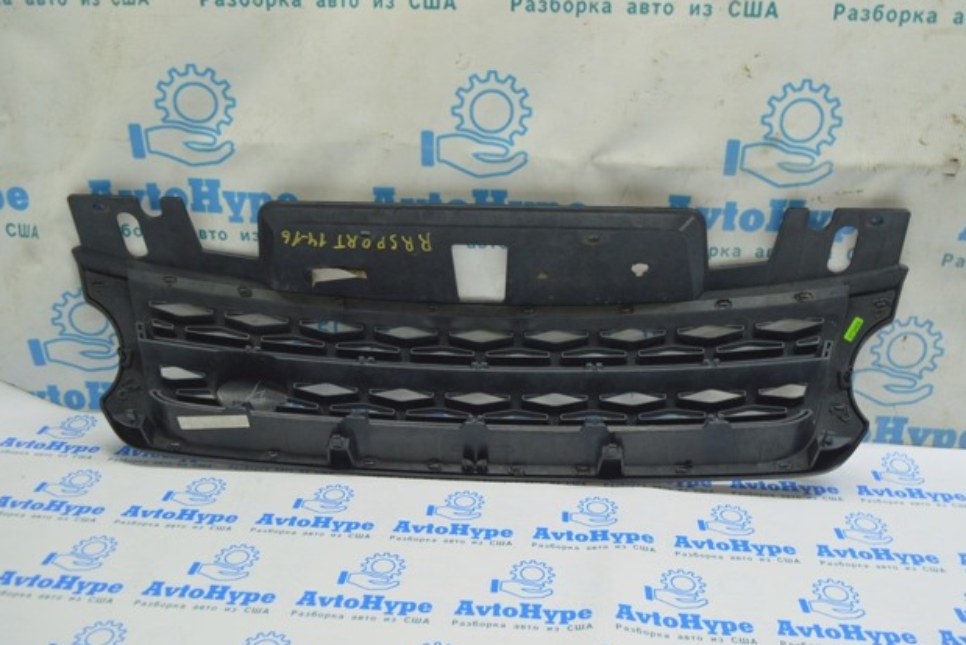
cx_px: 492
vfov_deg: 40.5
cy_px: 321
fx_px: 873
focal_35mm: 33
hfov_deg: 57.9
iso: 400
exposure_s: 1/20
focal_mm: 21
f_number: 5.6
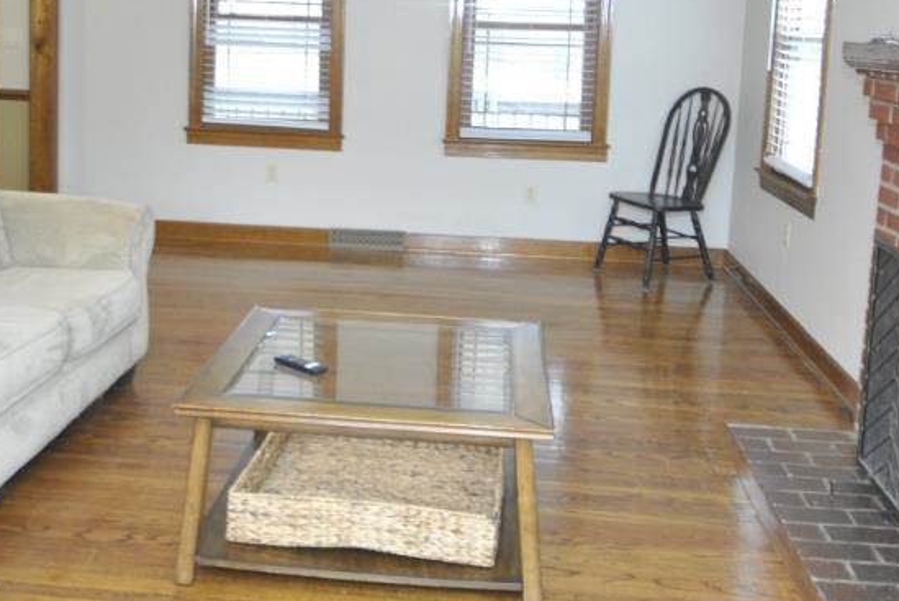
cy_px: 156
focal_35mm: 41
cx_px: 367
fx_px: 1025
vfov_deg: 32.1
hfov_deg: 47.1
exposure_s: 1/10
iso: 400
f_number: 4
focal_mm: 10
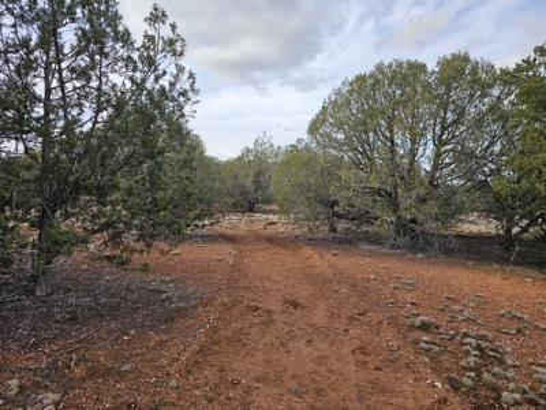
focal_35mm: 23
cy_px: 205
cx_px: 273
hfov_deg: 73.9
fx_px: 363
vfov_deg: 58.9
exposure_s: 1/395
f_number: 1.7
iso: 10
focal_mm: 6.3
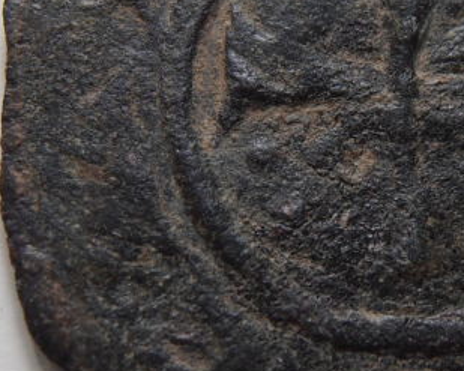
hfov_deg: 16.4
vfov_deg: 13.2
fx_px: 1606
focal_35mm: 117
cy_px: 162
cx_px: 317
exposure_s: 1/30
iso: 125
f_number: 3.9
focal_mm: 6.61
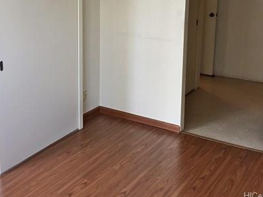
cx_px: 89
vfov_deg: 30.2
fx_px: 357
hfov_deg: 40.0
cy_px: 43
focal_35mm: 47
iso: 32
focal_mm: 4.15
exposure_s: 1/30
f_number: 2.2
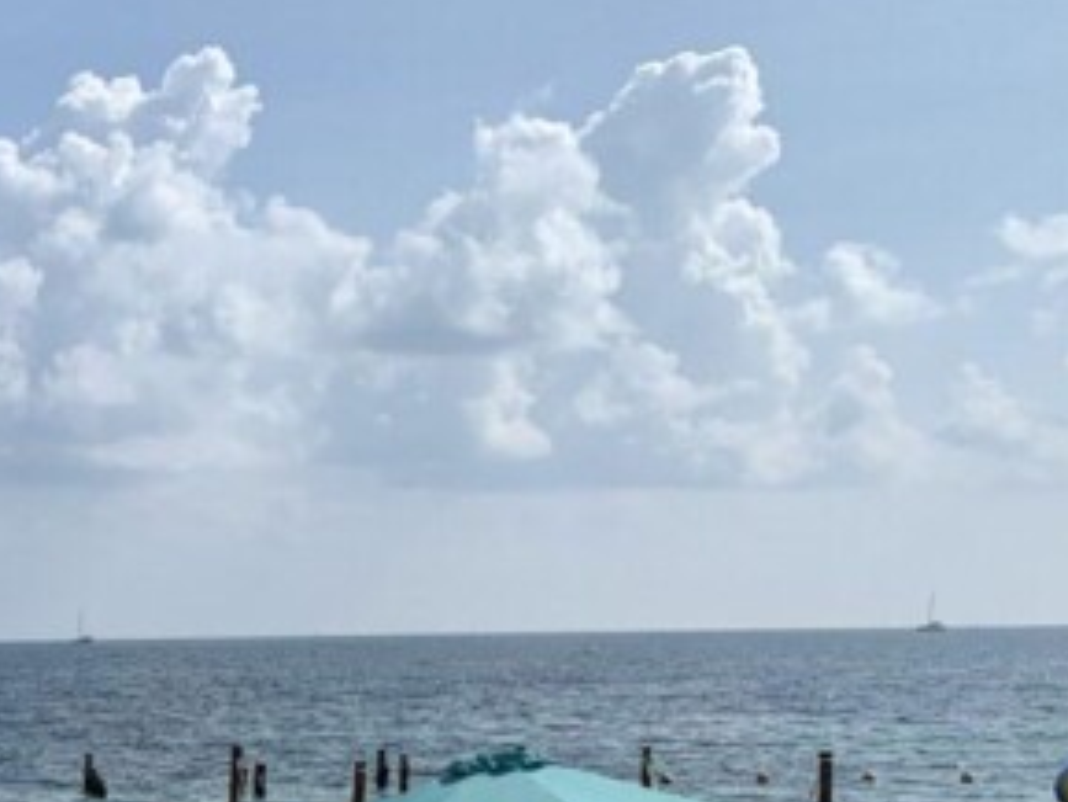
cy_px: 942
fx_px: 2778
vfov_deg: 15.8
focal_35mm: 90
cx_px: -528
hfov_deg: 19.1
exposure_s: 1/5714
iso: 25
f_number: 1.8
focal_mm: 4.25
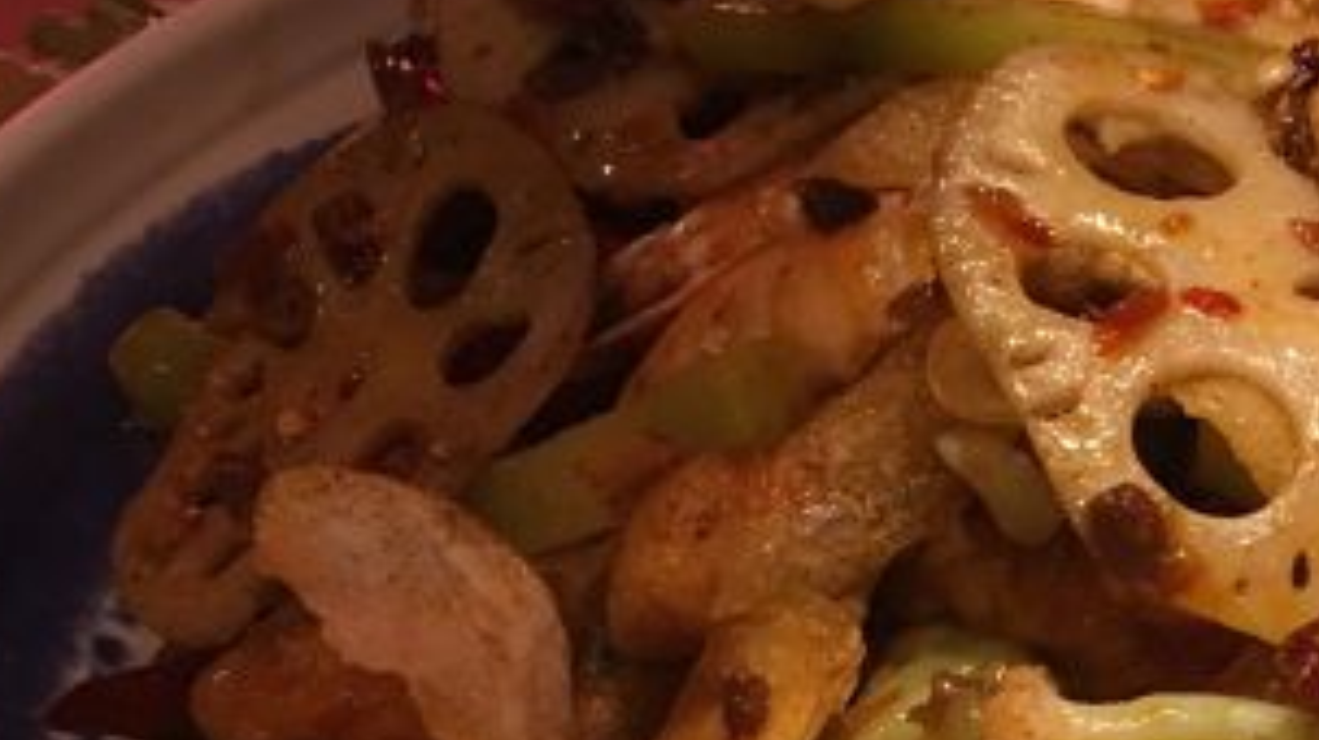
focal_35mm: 73
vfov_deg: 16.3
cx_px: 1458
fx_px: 2552
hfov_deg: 26.6
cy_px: 655
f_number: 2.2
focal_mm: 4.15
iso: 100
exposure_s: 1/17
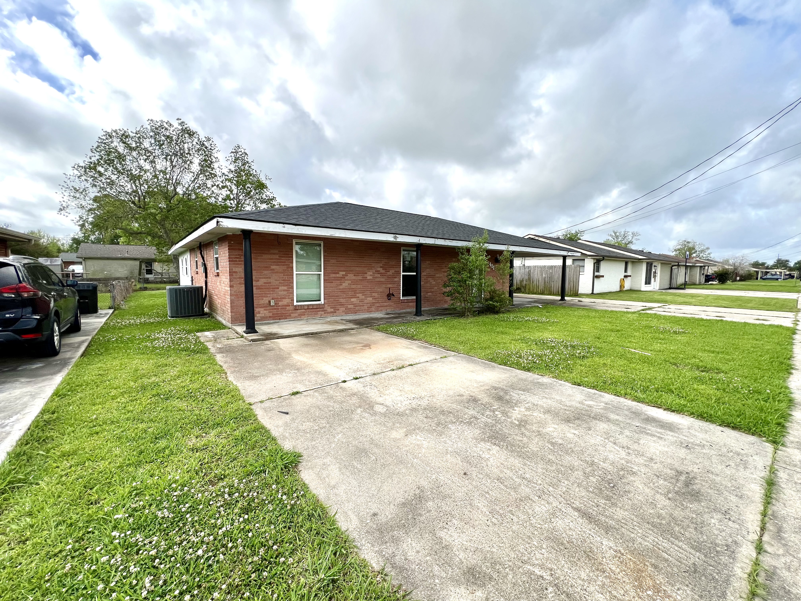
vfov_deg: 89.9
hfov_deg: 106.2
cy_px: 300
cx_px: 400
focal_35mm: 13
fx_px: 301
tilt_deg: -6.5
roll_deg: +1.6
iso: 32
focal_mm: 1.57
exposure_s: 1/919
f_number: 1.8
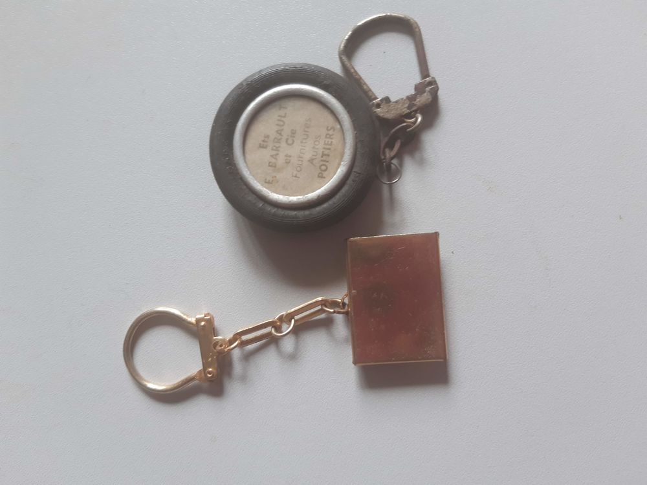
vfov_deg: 53.1
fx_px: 486
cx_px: 324
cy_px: 242
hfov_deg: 67.3
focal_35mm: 26
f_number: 1.7
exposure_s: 1/50
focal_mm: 3.92
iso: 64
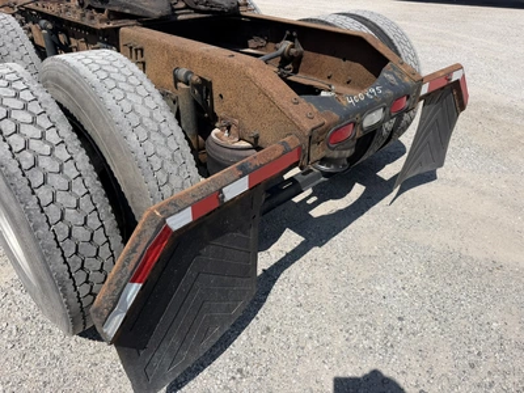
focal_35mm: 24
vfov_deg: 56.8
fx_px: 363
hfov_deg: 71.6
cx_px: 262
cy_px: 196
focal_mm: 6.76
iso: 80
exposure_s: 1/4975
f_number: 1.78
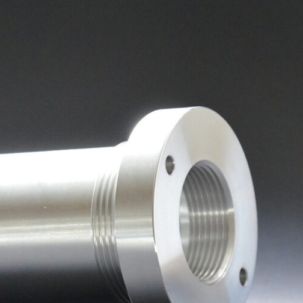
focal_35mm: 155
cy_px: 152
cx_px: 98
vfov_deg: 11.3
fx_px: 1535
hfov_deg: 11.3
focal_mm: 80
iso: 2200
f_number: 5.3
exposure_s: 1/30
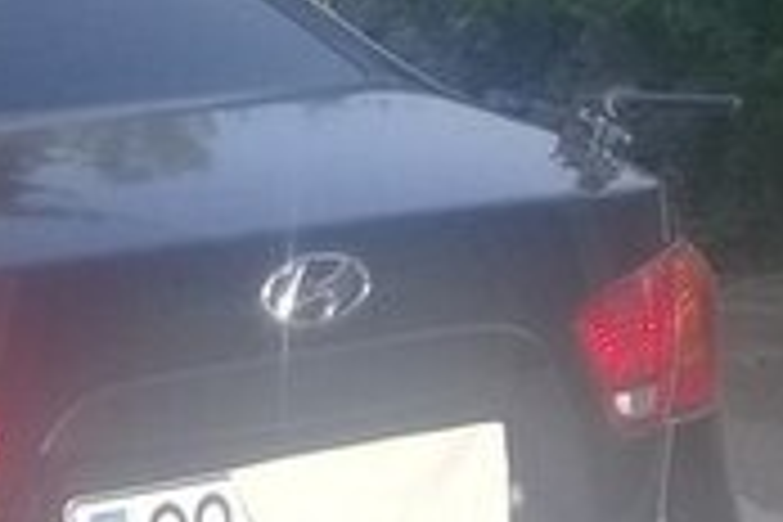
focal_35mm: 122
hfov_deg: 14.9
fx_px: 2653
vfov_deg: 11.2
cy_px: 457
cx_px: -558
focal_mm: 3.3
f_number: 2.2
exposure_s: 1/607
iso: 50
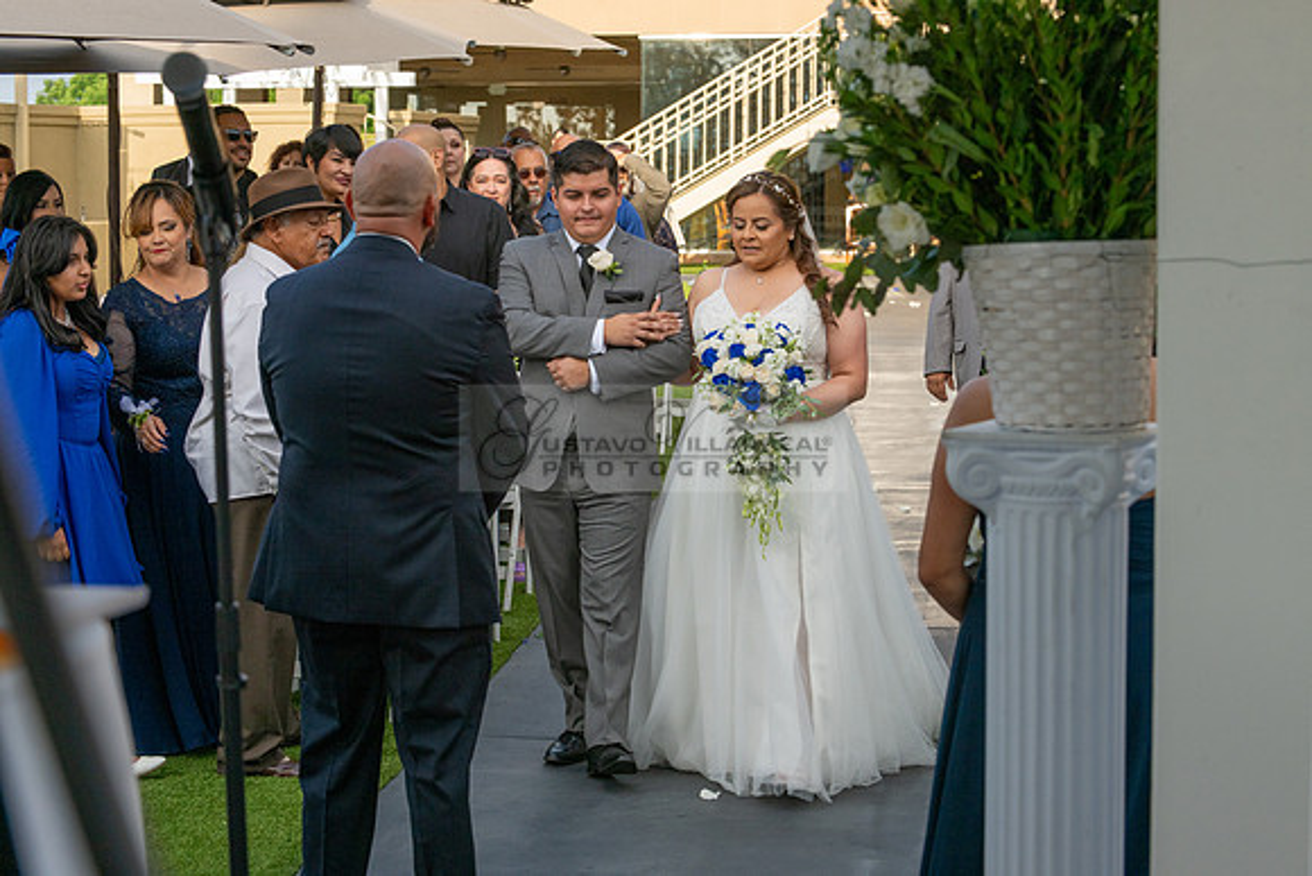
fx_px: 2552
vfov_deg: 19.5
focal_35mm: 70
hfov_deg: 28.8
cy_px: 438
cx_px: 656
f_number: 4
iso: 400
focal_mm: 70
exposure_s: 1/1250
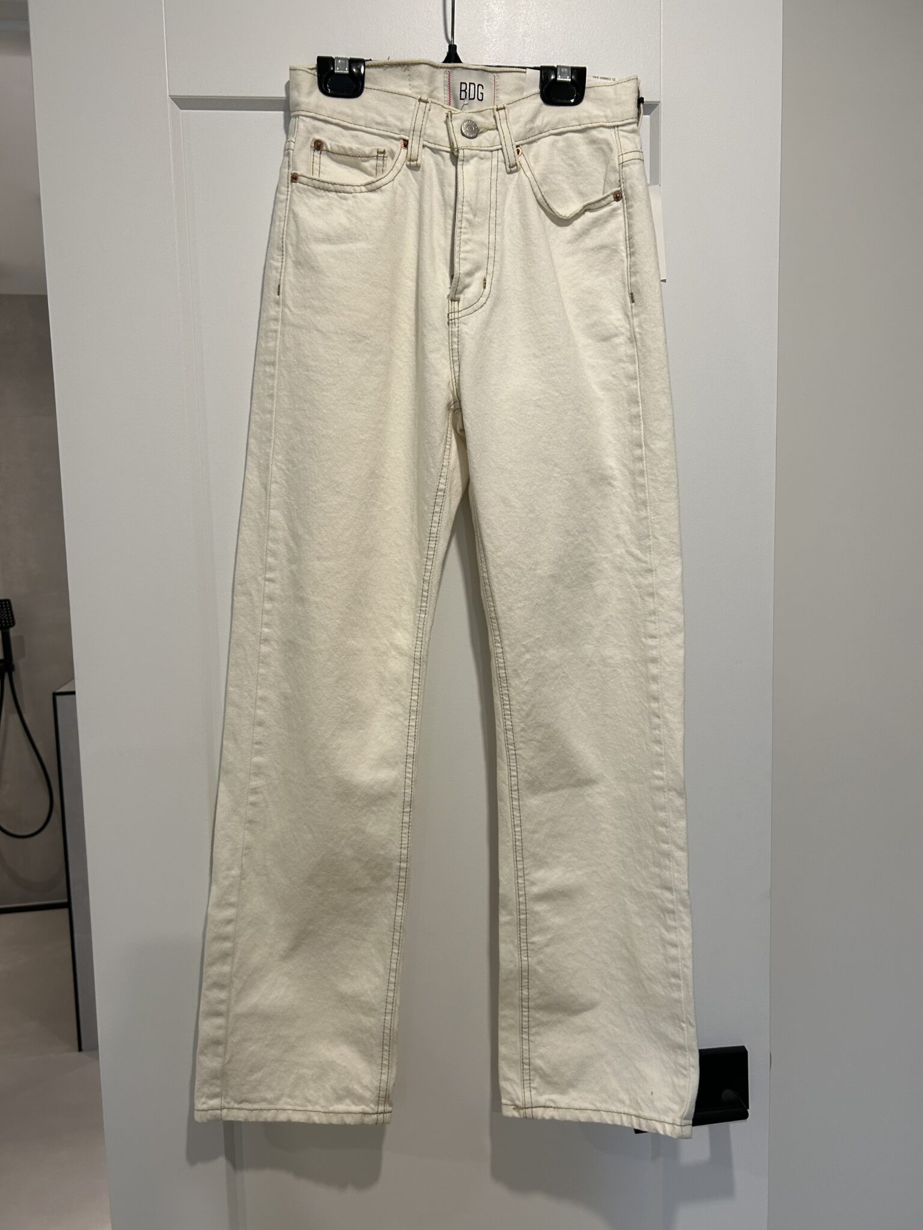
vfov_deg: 67.3
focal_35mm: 26
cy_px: 615
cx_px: 462
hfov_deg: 53.1
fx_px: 924
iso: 80
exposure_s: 1/60
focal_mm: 5.7
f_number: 1.5
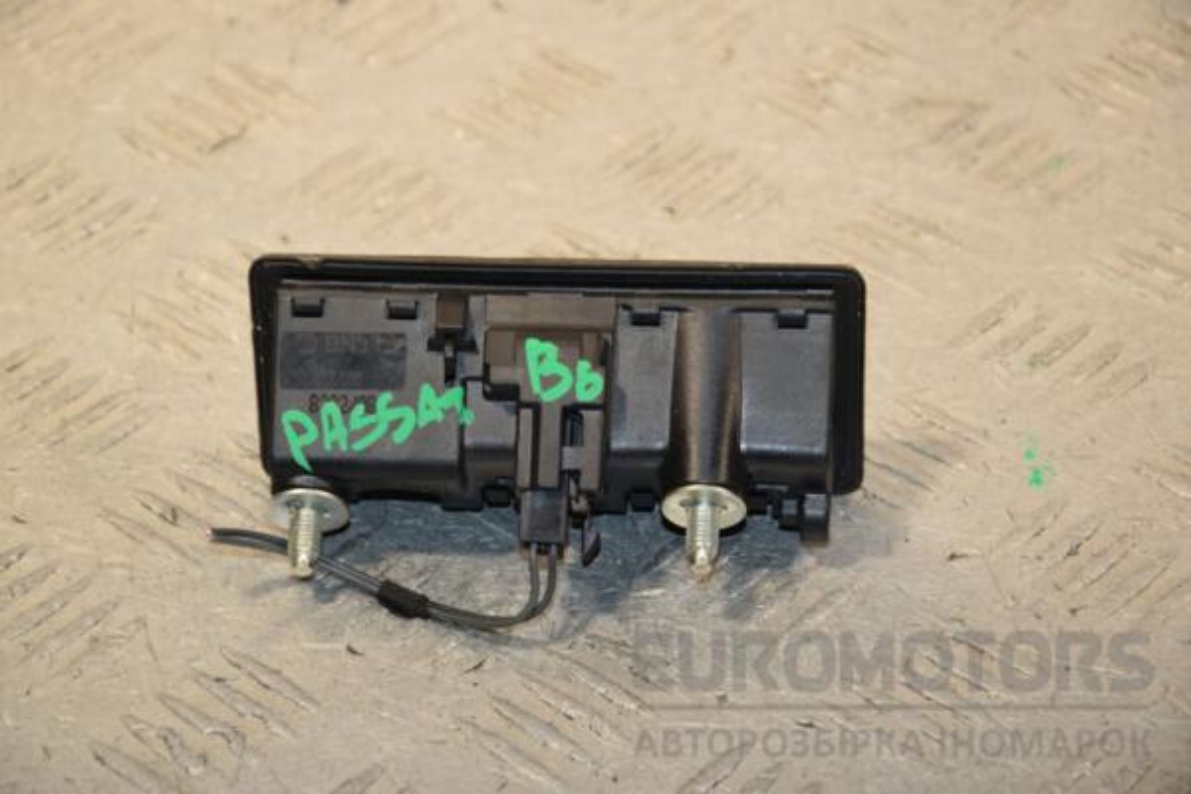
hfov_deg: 13.0
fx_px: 5210
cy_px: 397
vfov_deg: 8.7
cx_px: 596
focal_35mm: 158
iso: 800
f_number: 8
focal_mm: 105
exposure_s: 1/200
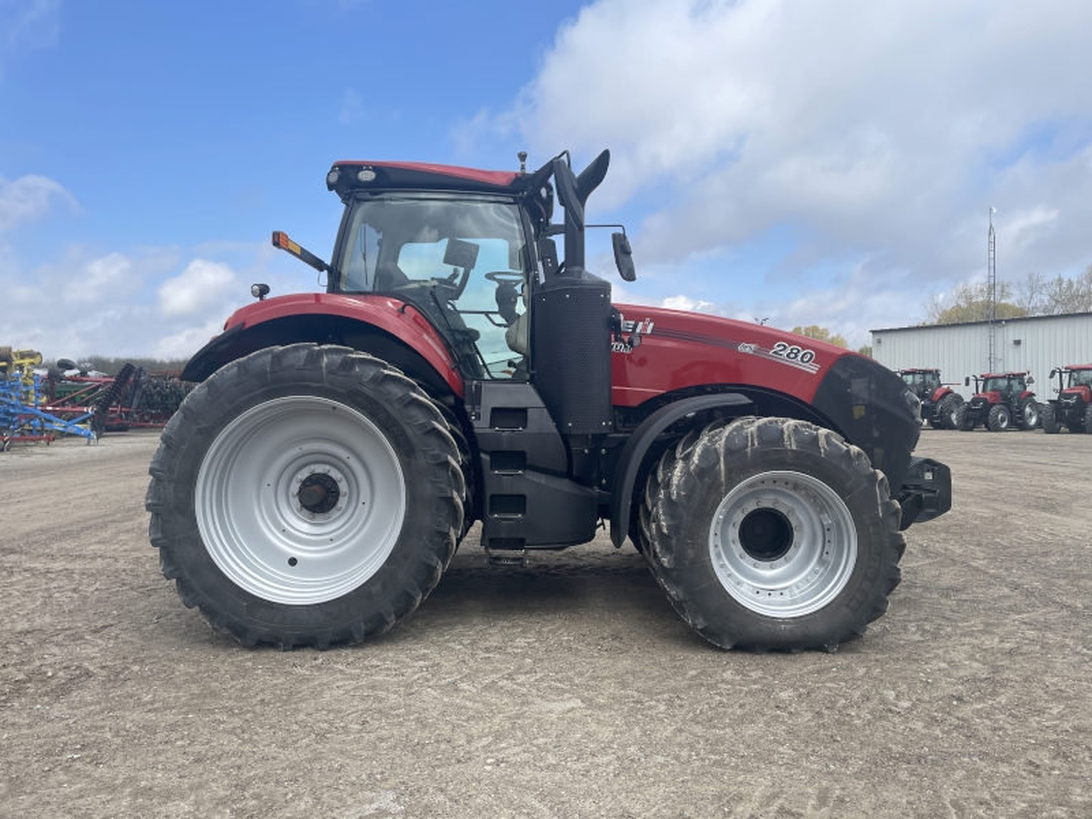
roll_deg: -0.6
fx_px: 820
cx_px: 546
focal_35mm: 26
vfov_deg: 53.1
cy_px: 410
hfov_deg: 67.3
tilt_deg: +3.3
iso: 32
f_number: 1.6
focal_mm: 4.2
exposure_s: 1/3509
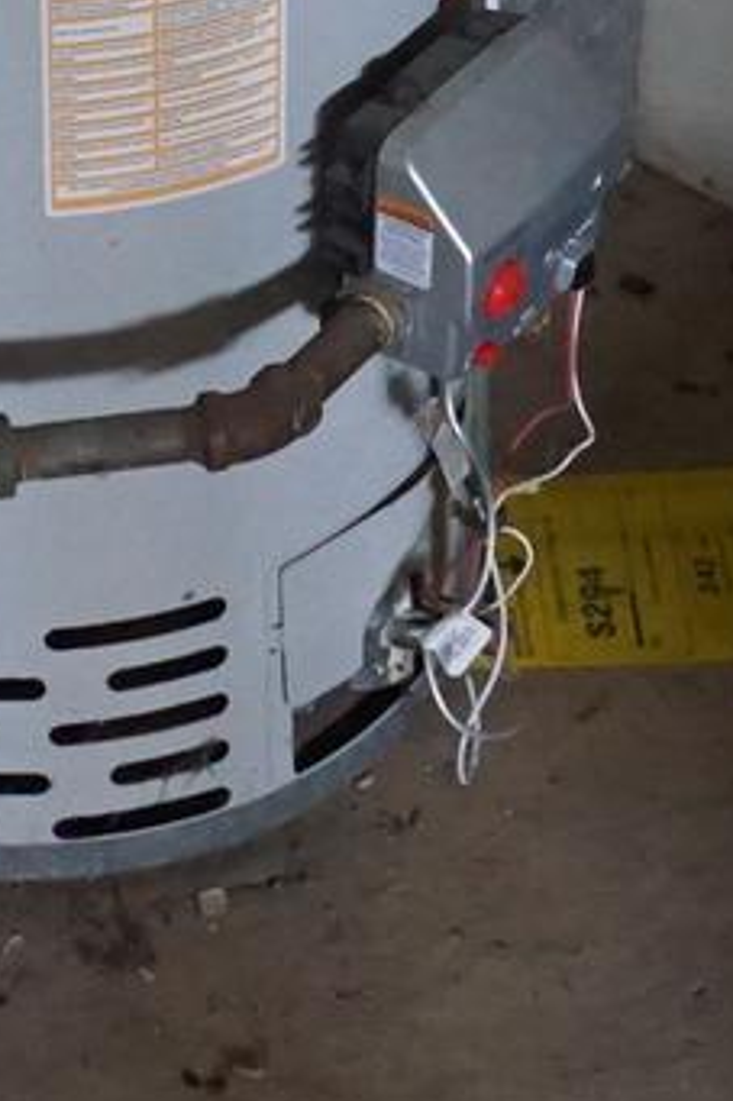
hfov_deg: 9.5
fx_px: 4402
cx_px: 258
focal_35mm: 144
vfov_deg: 13.7
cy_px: -350
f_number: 3.5
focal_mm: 16
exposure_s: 1/80
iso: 3200
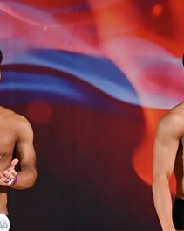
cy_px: 214
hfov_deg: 2.6
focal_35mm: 598
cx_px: 110
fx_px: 4073
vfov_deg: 3.2
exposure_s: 1/400
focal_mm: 145
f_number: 5.6
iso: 3200
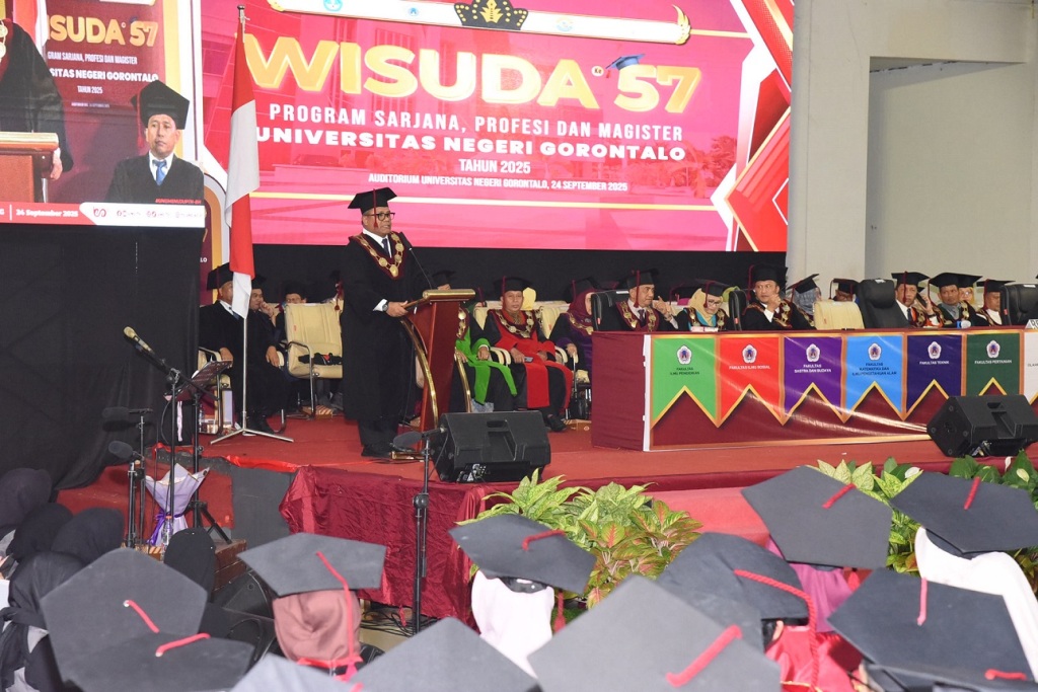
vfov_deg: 17.5
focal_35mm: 78
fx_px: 2249
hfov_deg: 26.0
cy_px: 346
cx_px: 519
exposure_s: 1/160
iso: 6400
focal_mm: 78
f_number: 7.1
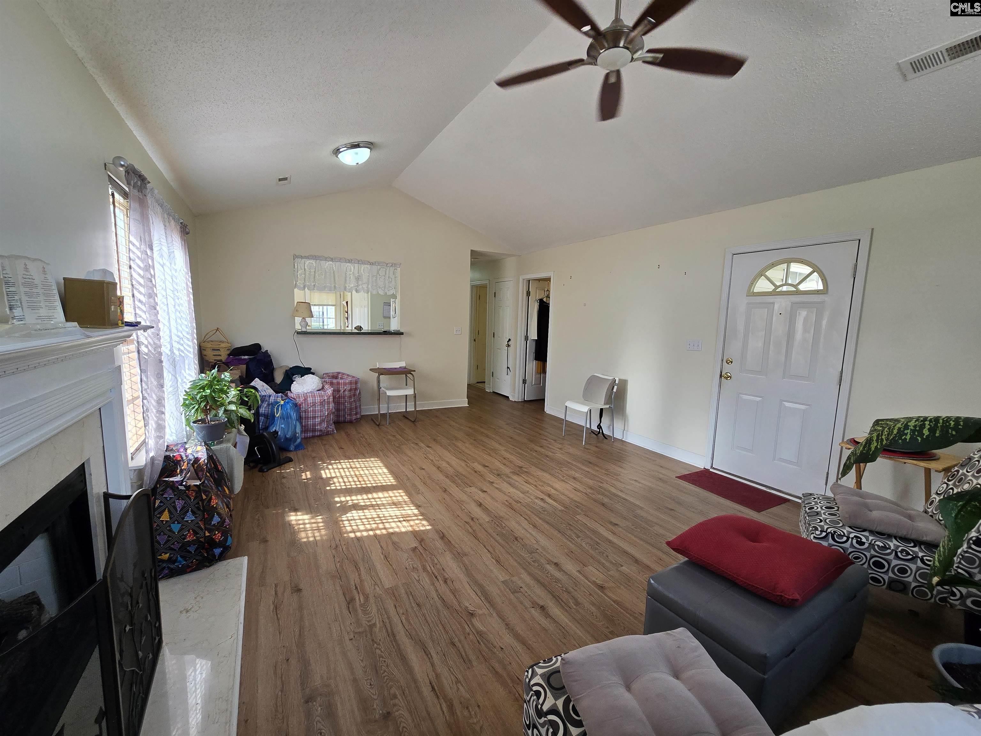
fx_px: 368
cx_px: 490
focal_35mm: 13
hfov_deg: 106.2
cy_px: 368
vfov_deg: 89.9
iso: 80
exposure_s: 1/120
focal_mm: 2.2
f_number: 2.2
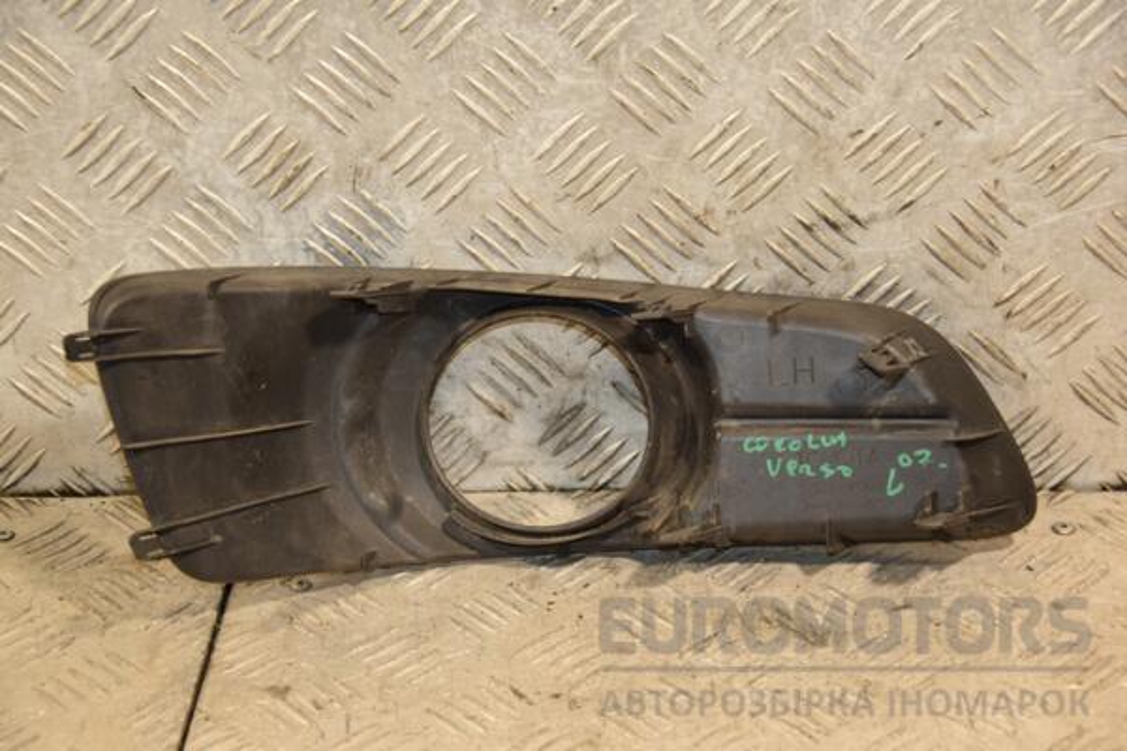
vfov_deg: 14.7
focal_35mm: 93
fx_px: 2911
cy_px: 376
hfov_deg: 21.9
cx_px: 564
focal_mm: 62
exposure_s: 1/100
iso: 800
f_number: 5.3
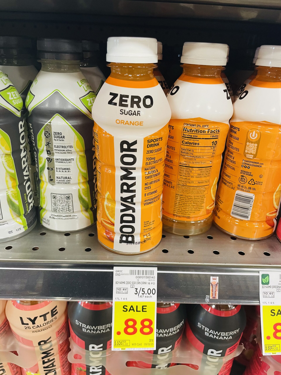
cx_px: 140
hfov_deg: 53.1
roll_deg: -2.8
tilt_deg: -27.6
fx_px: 281
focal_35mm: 26
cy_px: 188
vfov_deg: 67.3
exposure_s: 1/60
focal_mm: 4.2
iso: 200
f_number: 1.6
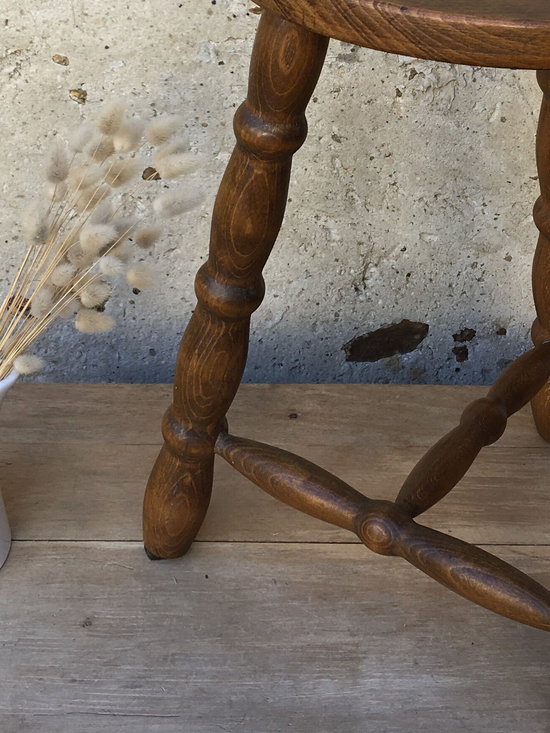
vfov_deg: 27.9
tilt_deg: -25.8
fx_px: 1419
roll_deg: -1.1
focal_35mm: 67
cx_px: 301
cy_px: 75
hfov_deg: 21.9
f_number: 2.2
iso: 25
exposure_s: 1/119
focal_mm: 4.15
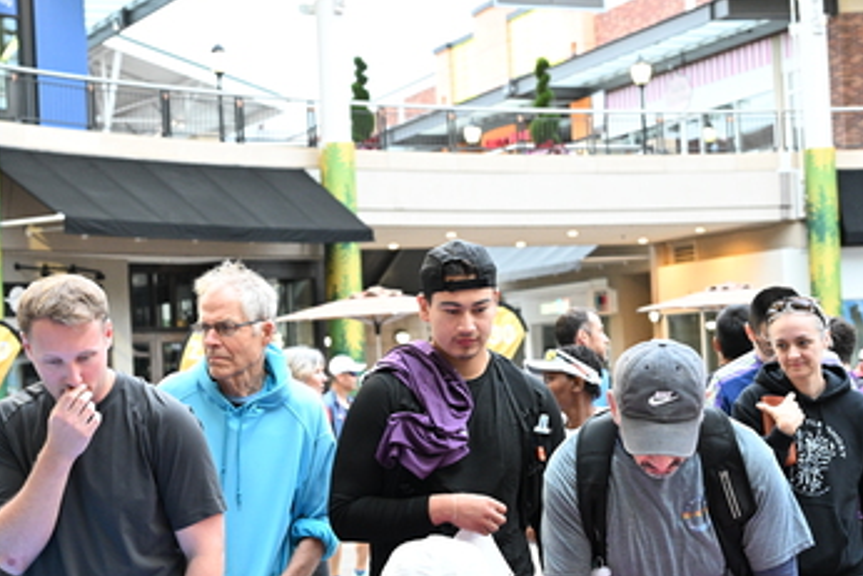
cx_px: 379
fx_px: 1679
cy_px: 360
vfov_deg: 19.4
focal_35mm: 70
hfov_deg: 28.8
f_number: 4
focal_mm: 44
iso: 3200
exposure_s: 1/125
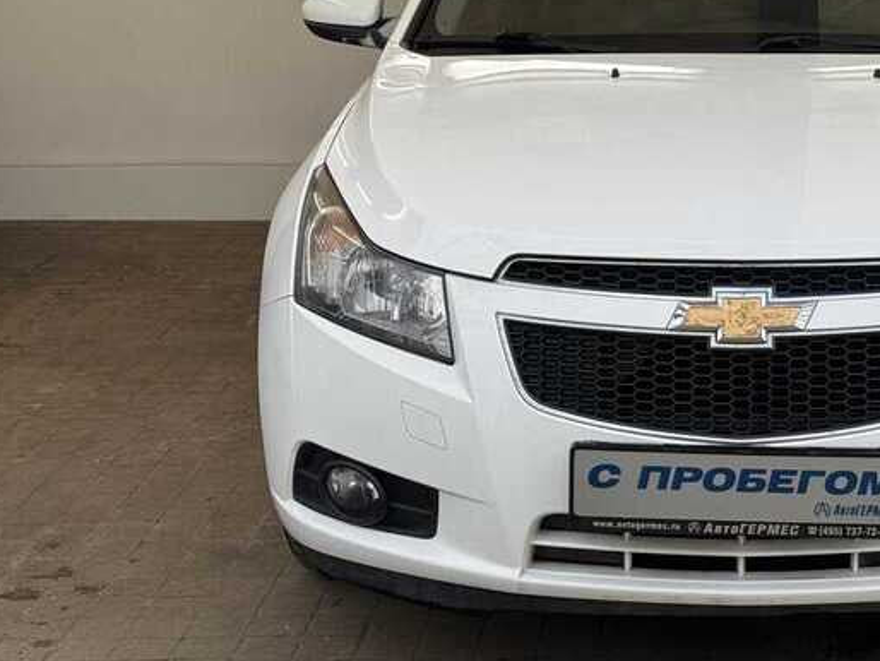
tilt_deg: -12.5
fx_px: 2136
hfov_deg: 22.8
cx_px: 746
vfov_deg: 17.5
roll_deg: -0.8
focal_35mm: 84
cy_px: 227
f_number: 1.78
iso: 64
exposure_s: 1/1043
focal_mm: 6.76
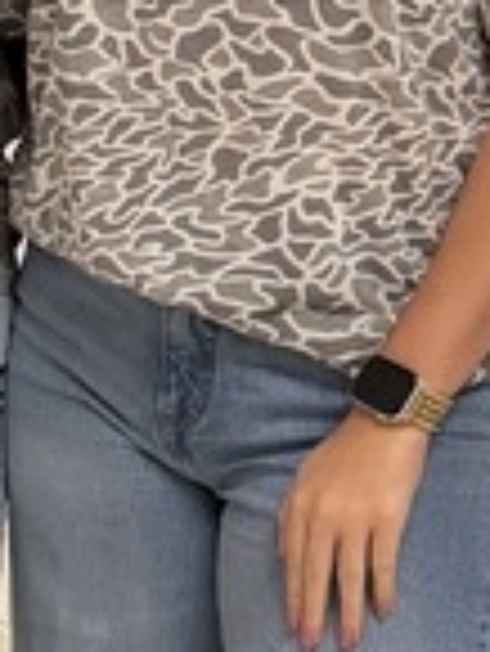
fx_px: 3185
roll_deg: -0.9
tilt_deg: -11.3
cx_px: -557
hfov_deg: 8.3
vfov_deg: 11.7
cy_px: 238
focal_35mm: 169
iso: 400
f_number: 1.78
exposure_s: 1/120
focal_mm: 6.76
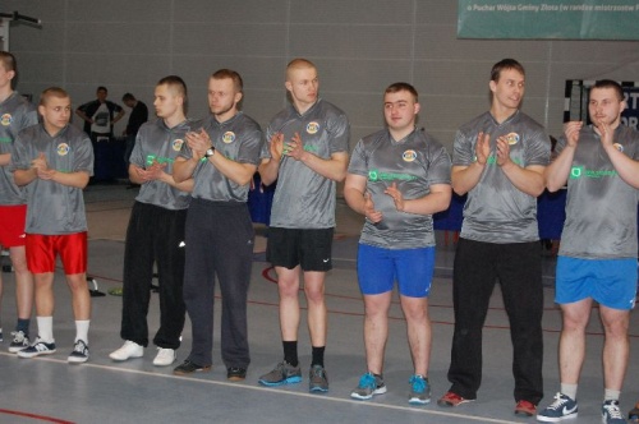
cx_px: 320
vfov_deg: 18.1
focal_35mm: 75
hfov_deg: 27.0
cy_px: 212
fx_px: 1330
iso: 1600
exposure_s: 1/60
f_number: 5.6
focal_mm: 50
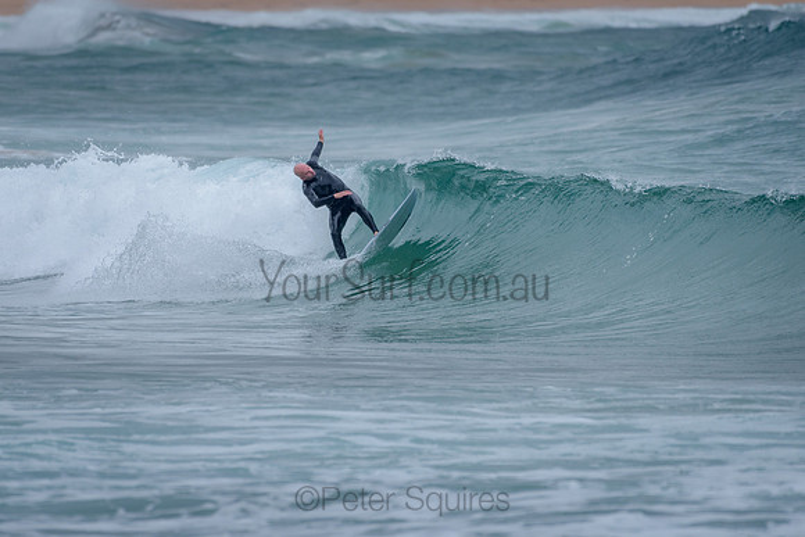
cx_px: 312
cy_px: 209
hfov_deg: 3.4
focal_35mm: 613
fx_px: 13715
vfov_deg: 2.2
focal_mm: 500
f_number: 5.6
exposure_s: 1/1250
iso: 450
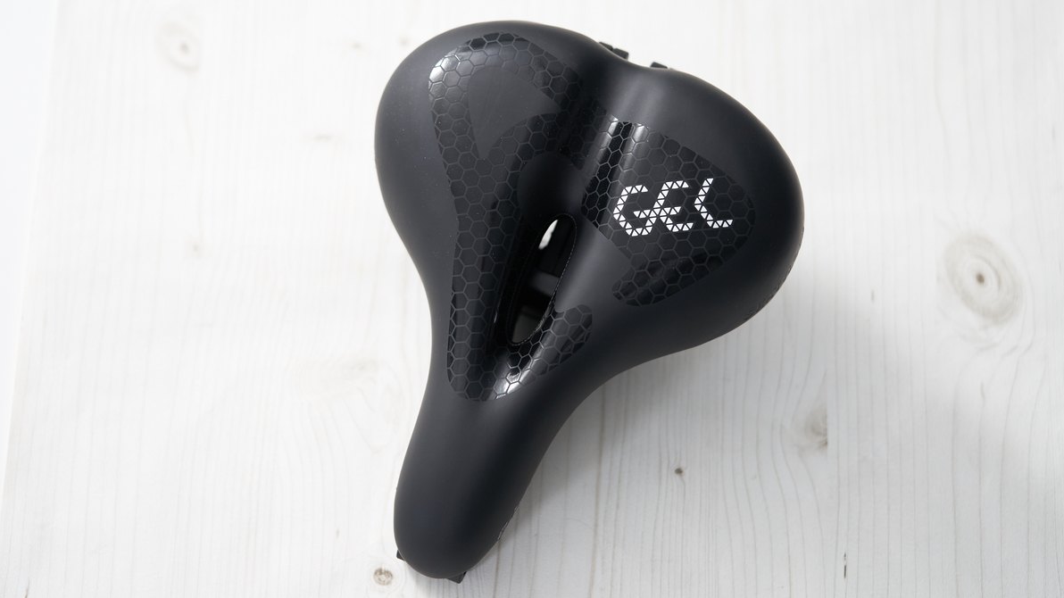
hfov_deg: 22.5
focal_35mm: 95
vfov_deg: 12.7
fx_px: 2680
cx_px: 535
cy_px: 258
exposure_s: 1/50
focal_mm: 90
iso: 640
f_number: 2.8
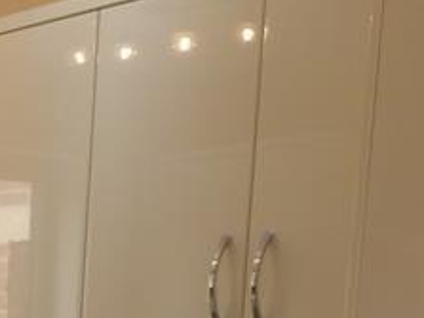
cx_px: -266
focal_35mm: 115
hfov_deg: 15.4
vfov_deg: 11.8
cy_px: 577
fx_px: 1408
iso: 125
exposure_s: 1/60
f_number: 3.3
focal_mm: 4.3
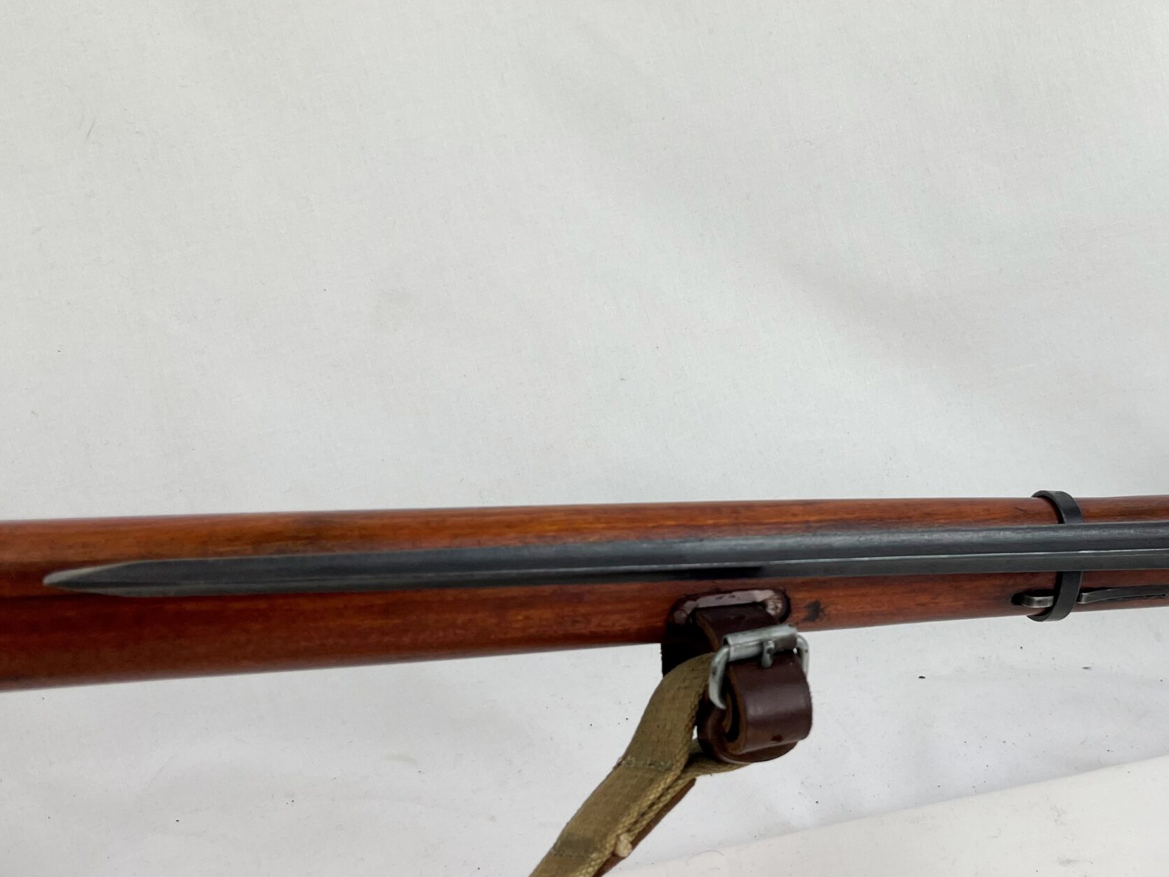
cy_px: 433
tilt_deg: -23.7
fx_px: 1351
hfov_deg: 45.7
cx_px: 825
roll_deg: +0.9
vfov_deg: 36.0
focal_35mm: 40
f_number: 1.6
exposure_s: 1/279
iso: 40
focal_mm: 5.1
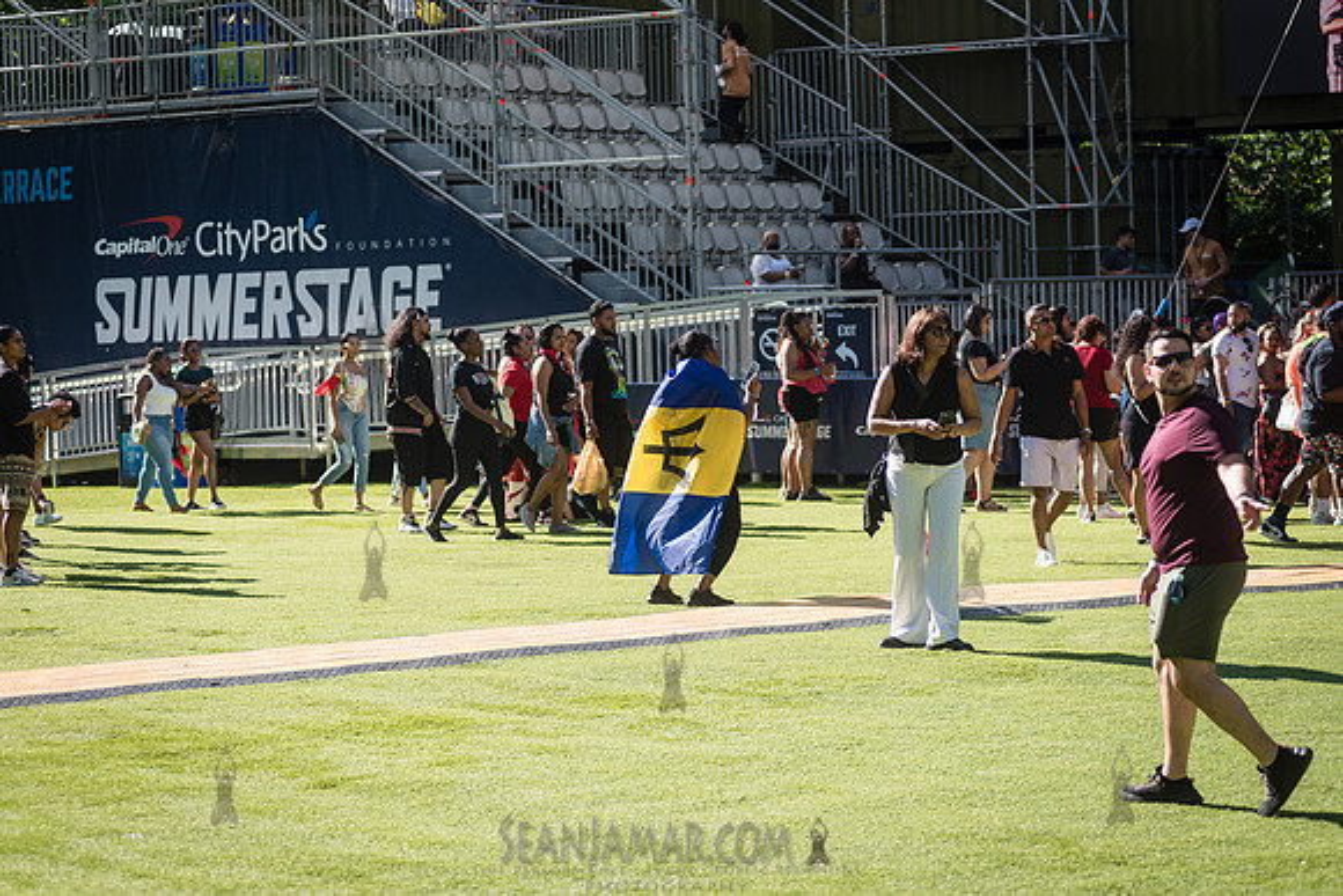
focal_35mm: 100
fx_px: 3731
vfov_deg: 13.7
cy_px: 448
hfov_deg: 20.4
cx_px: 672
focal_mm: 100
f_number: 3.5
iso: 400
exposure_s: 1/2500
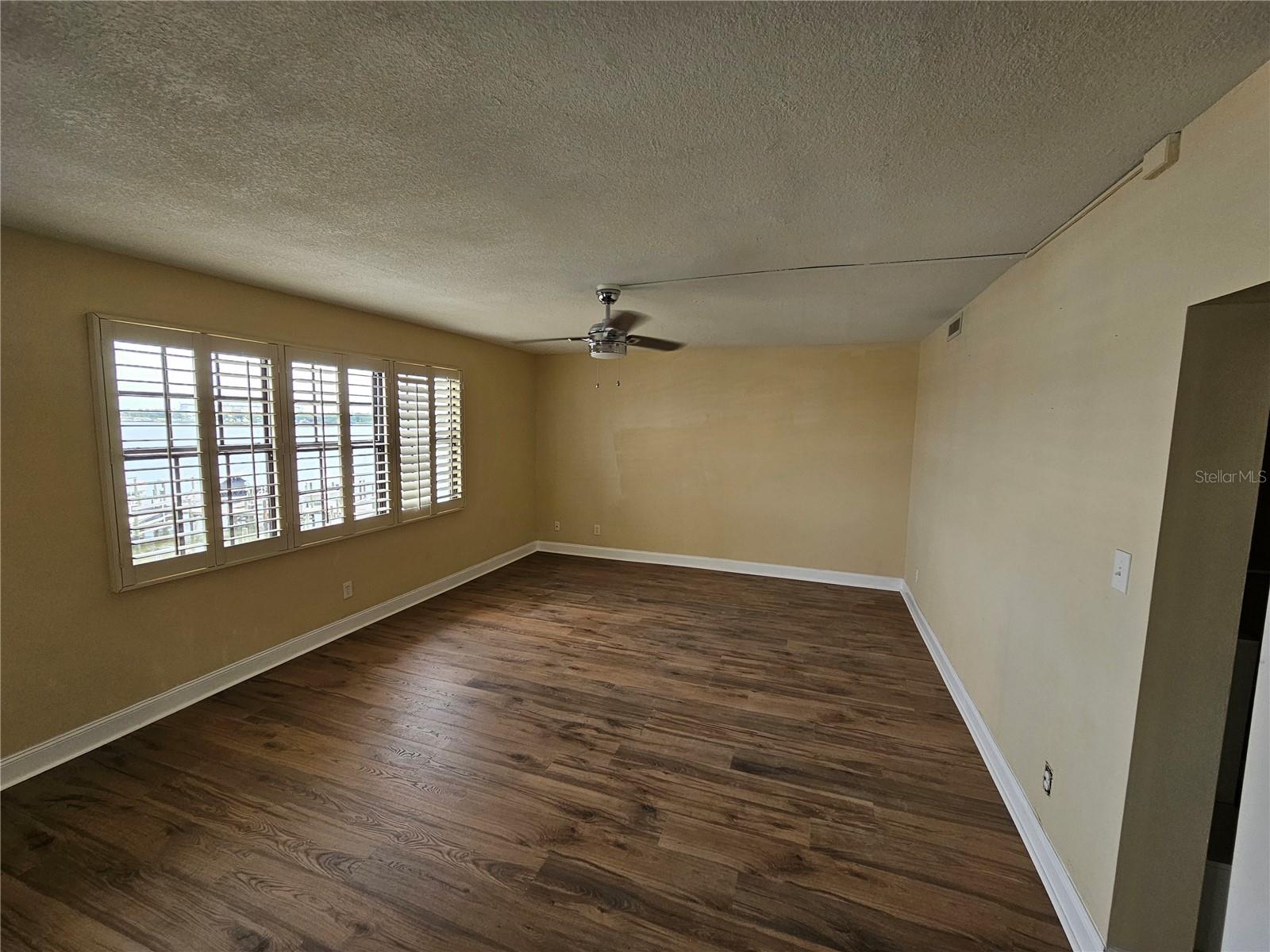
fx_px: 477
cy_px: 476
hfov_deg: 106.2
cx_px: 635
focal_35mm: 13
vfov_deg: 89.9
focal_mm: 2.2
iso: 80
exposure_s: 1/77.4
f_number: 2.2
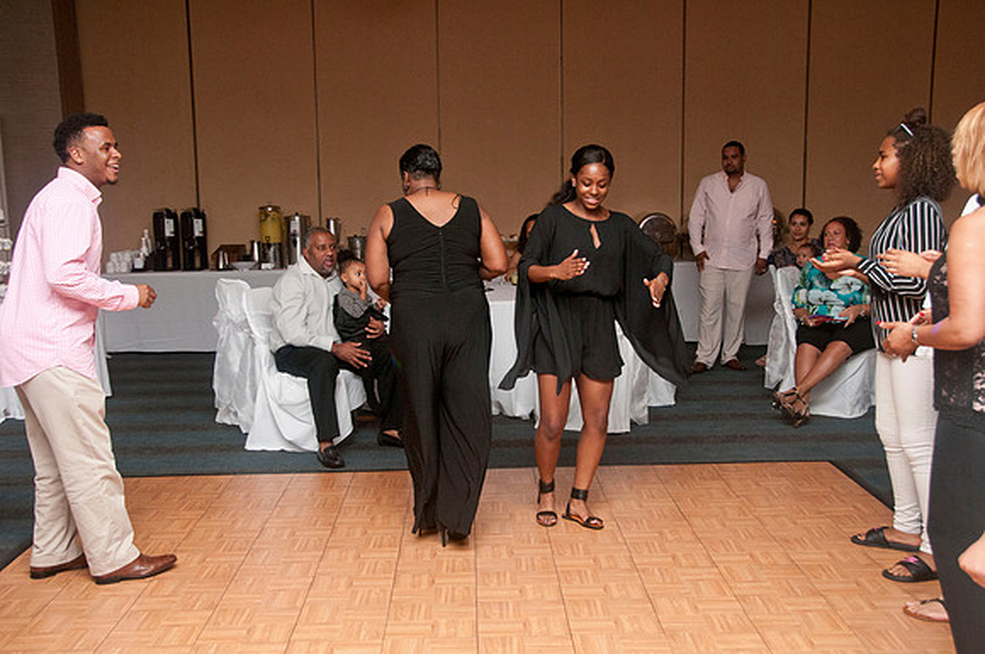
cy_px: 327
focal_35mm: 39
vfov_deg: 34.1
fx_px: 1066
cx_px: 492
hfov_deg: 49.6
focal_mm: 26
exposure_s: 1/125
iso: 800
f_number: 5.6
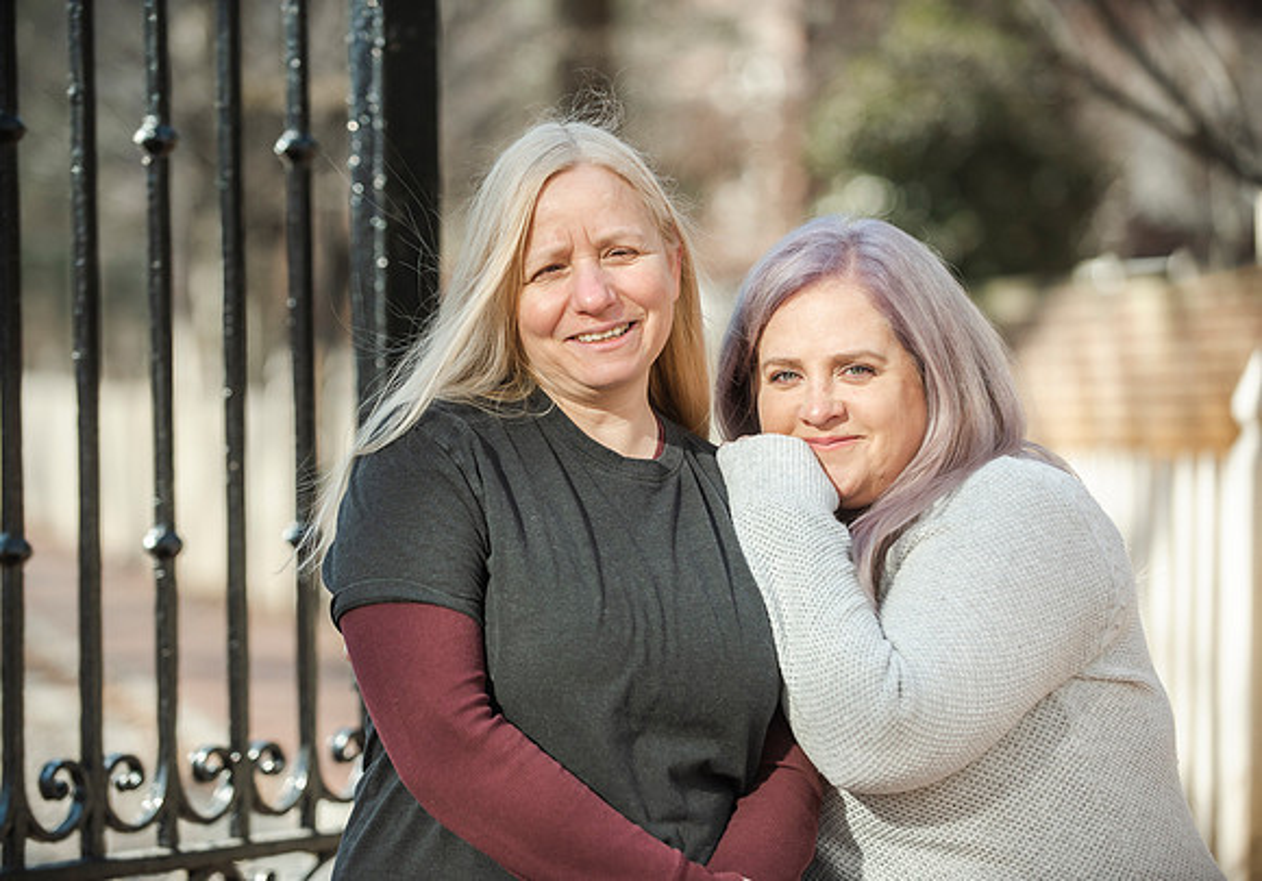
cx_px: 602
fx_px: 4402
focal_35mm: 124
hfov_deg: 16.3
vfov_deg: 11.4
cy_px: 440
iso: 640
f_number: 3.2
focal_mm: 120
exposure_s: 1/2500
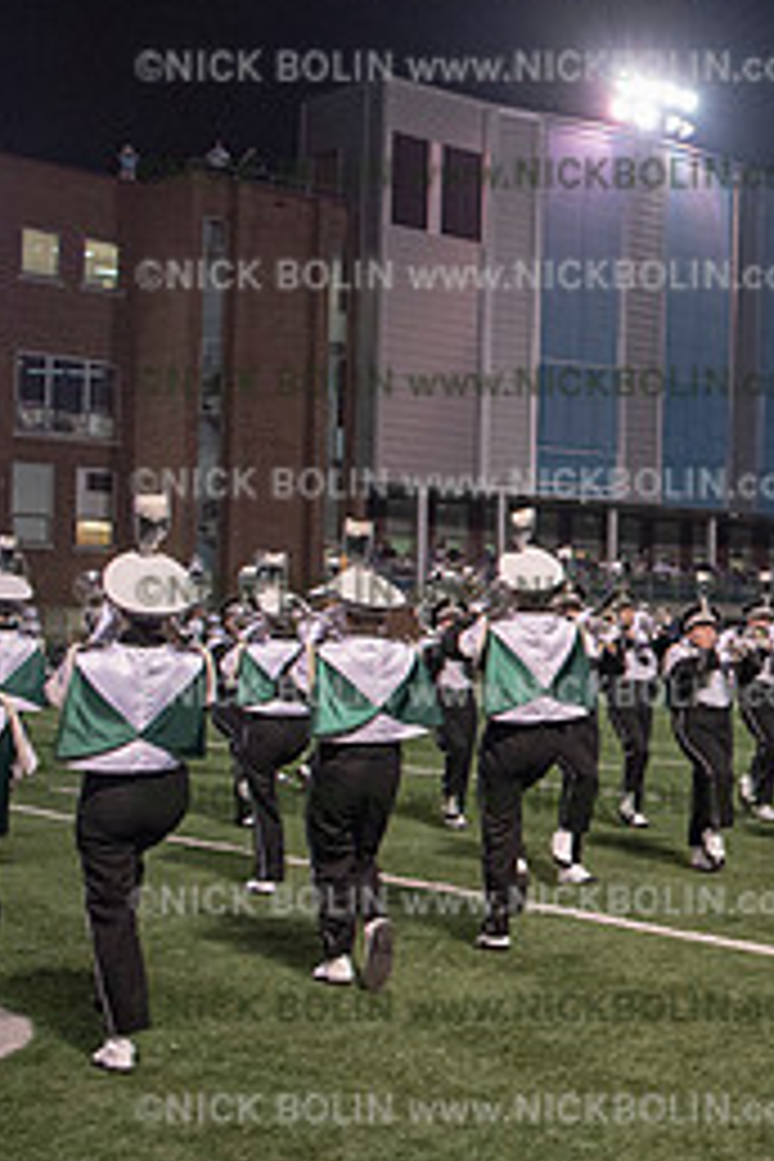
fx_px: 1741
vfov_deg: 36.7
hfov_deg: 21.0
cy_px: 695
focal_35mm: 54
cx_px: 1184
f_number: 3.2
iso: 3200
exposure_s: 1/500
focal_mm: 24
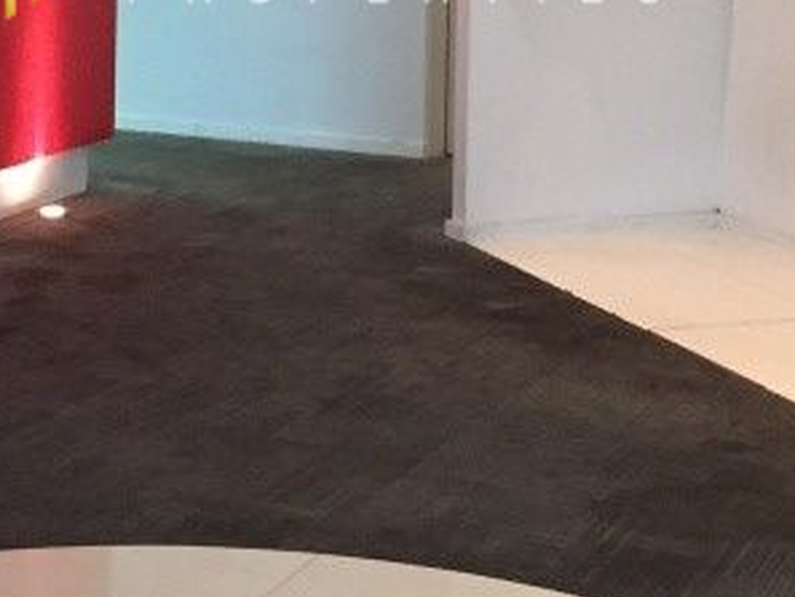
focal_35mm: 100
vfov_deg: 14.4
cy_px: -112
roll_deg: -0.8
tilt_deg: -3.0
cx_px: 246
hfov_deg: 19.6
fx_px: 2298
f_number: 2.2
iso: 250
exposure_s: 1/30
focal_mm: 4.15
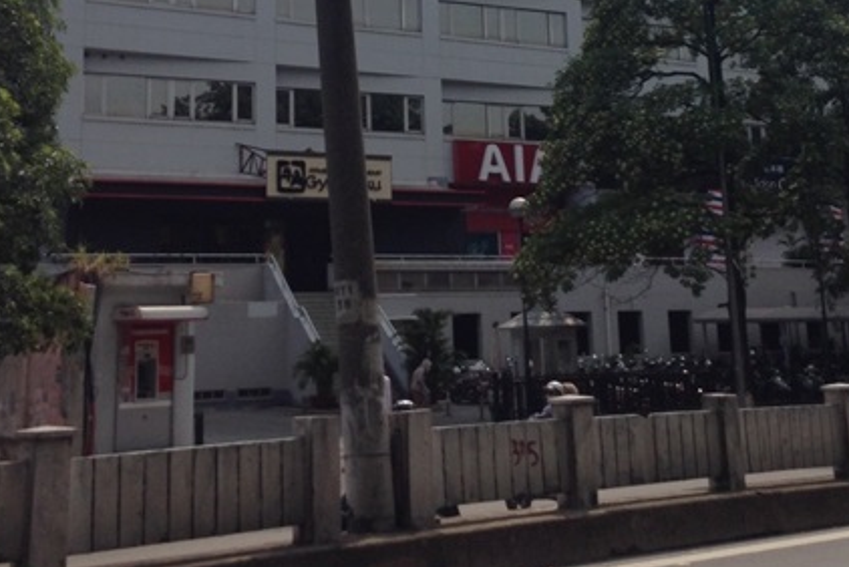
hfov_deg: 30.9
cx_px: 449
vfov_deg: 20.1
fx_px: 1534
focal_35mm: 65
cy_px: -48
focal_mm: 4.12
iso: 50
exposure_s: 1/3390
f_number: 2.4
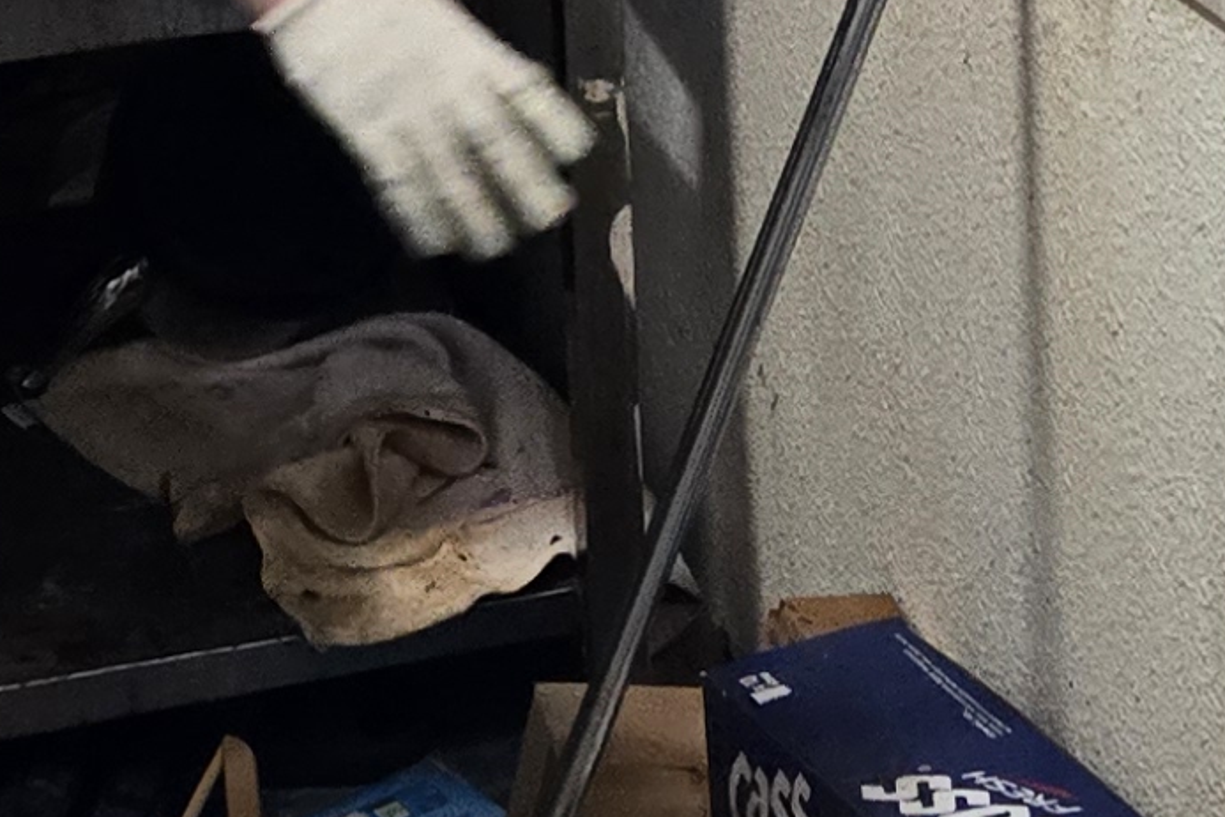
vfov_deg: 9.0
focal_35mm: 138
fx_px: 4695
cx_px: 879
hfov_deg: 14.8
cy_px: -1119
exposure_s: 1/120
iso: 400
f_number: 1.8
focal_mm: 5.4
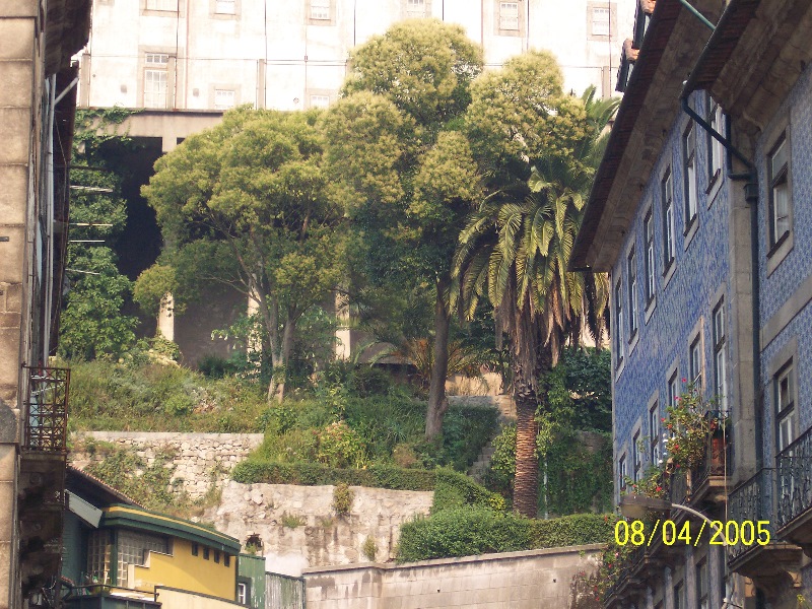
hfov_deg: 17.3
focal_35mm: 114
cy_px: 304
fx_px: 2674
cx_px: 406
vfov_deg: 13.0
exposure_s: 1/180
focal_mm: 24
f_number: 4.8
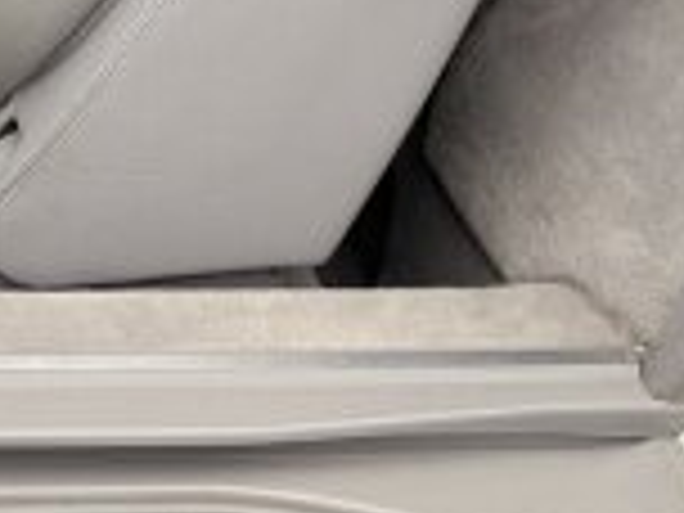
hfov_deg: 17.7
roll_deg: -2.3
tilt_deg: -23.3
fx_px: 1996
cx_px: -306
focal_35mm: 101
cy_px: -320
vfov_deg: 13.5
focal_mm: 6.76
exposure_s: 1/49
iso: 160
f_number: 1.78
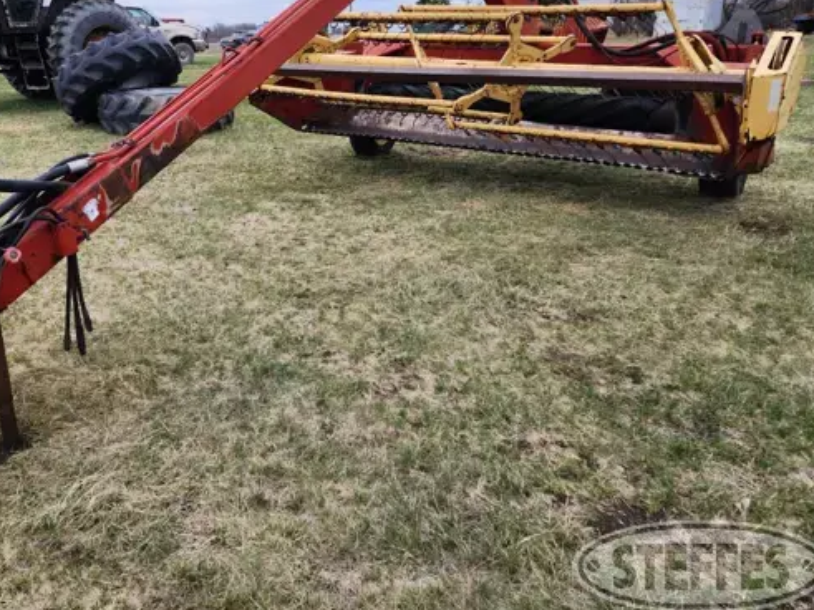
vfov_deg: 46.4
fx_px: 705
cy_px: 235
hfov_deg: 59.6
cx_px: 335
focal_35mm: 30
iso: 12
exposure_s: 1/575
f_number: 1.8
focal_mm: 6.4
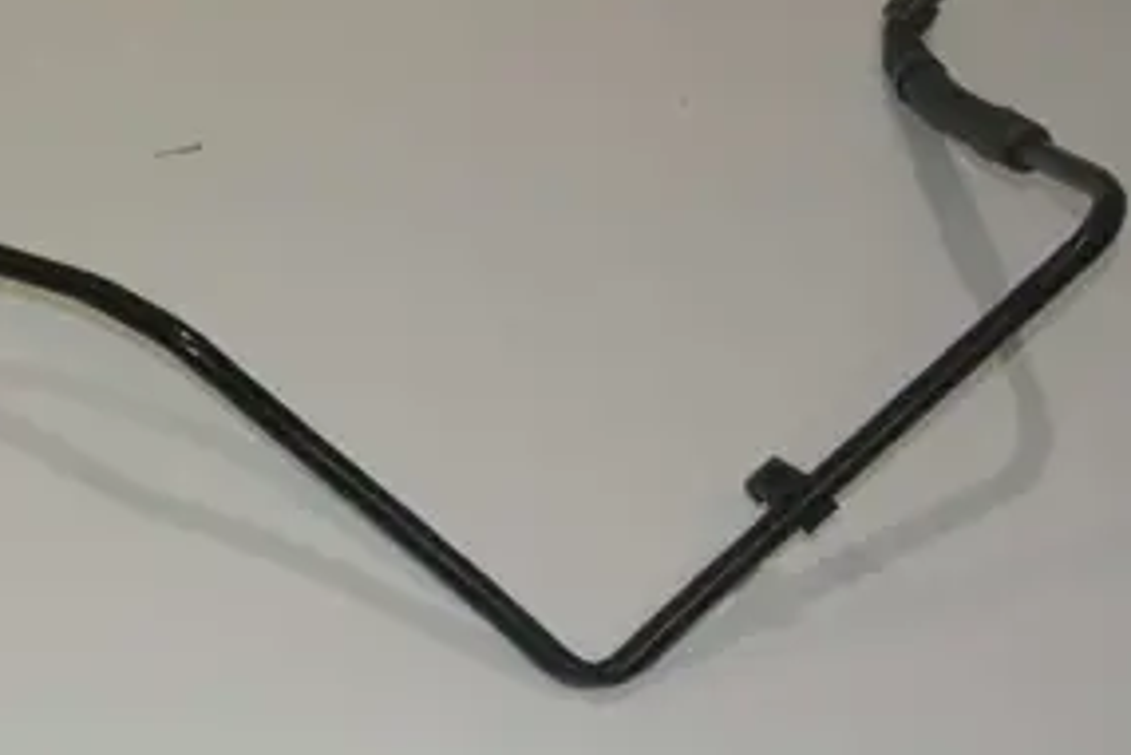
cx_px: 79
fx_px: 2012
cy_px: 415
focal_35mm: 64
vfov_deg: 21.3
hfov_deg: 29.9
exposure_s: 1/60
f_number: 5
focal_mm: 12.7
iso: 200
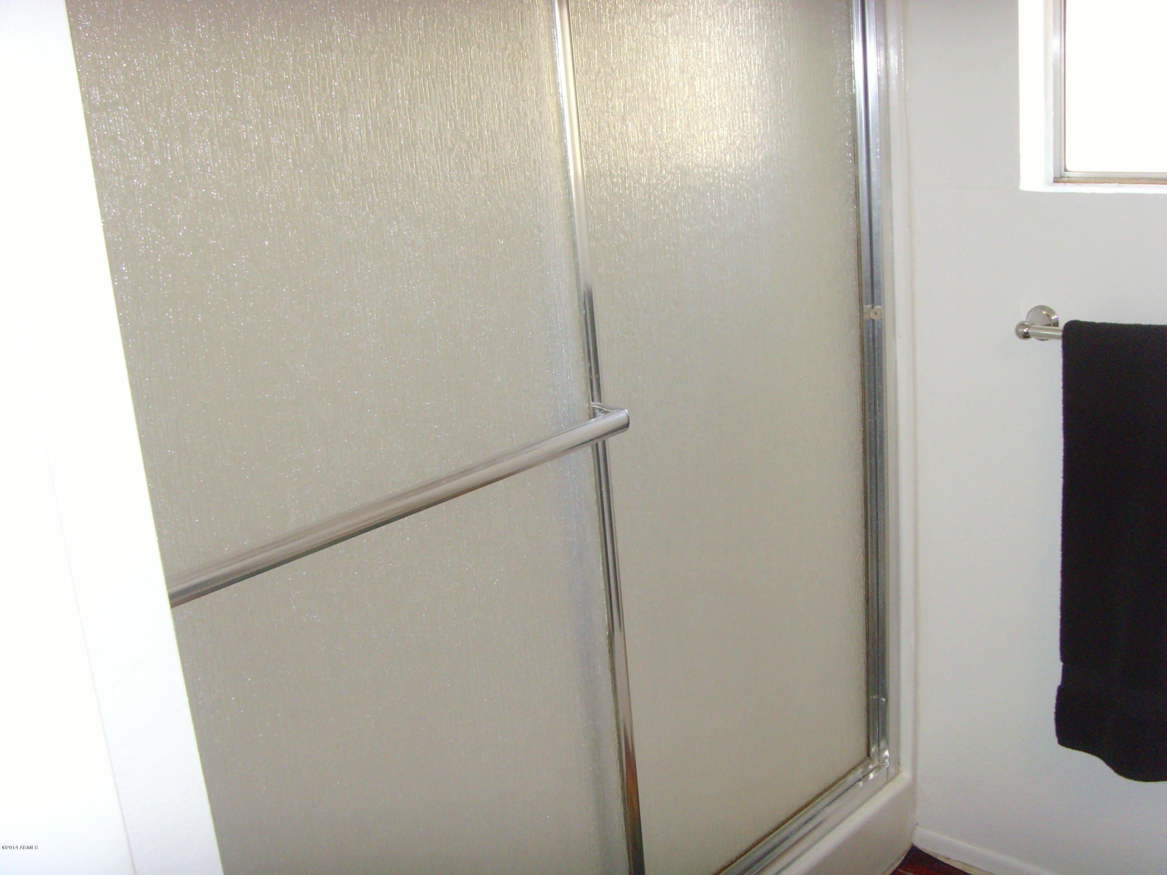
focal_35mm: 39
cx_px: 584
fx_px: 1315
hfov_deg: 47.9
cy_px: 438
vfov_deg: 36.8
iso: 200
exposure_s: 1/45
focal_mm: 6.6
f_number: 3.5
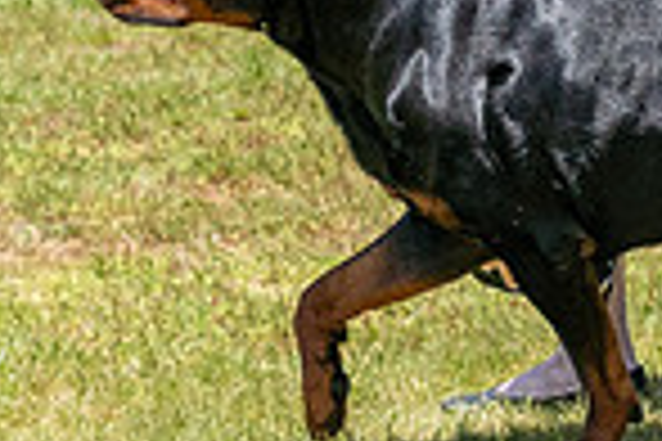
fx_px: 9359
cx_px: 509
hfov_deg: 4.0
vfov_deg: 2.7
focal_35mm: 509
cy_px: -191
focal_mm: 86
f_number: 6.3
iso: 1000
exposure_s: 1/2500
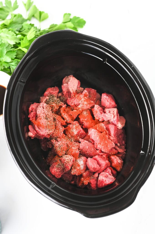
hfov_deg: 26.9
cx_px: 78
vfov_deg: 39.6
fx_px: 323
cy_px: 117
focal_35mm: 50
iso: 1600
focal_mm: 50
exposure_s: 1/125
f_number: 4
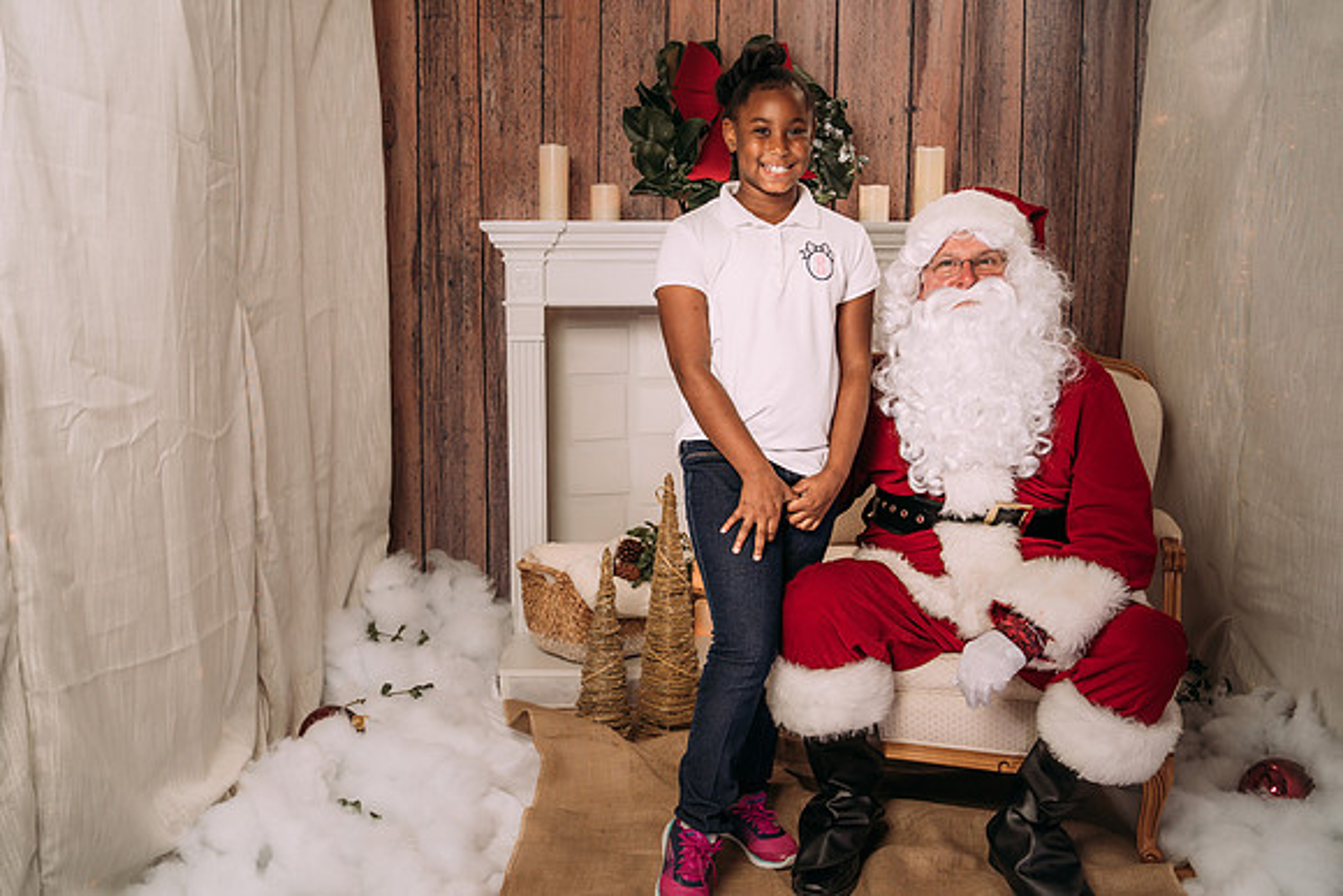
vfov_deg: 34.9
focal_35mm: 38
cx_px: 625
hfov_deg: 50.4
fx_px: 1427
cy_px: 463
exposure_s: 1/100
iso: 100
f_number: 5.6
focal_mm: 35
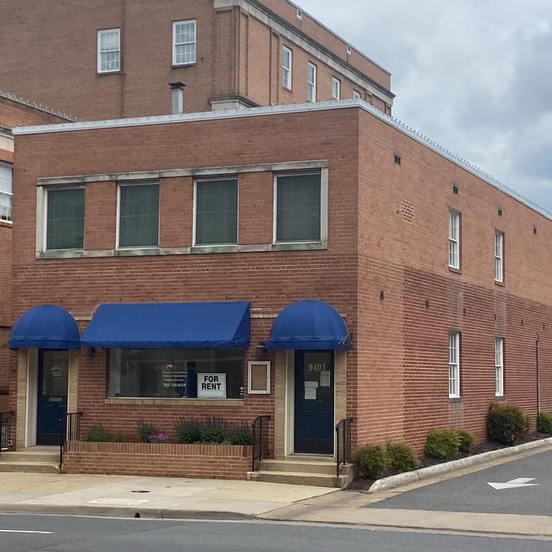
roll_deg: -0.4
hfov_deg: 25.7
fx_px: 1209
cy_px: 292
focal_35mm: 67
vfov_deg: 25.7
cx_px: 280
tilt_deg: +5.0
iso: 32
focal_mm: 4.25
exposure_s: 1/4808
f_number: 1.8
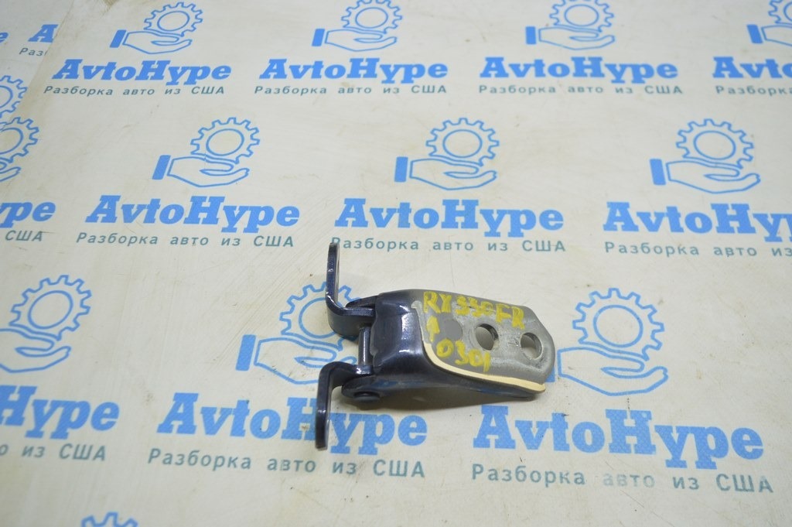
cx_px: 396
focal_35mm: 30
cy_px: 264
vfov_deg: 43.5
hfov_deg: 62.0
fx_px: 659
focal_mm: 20
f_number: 3.8
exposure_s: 1/50
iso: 400
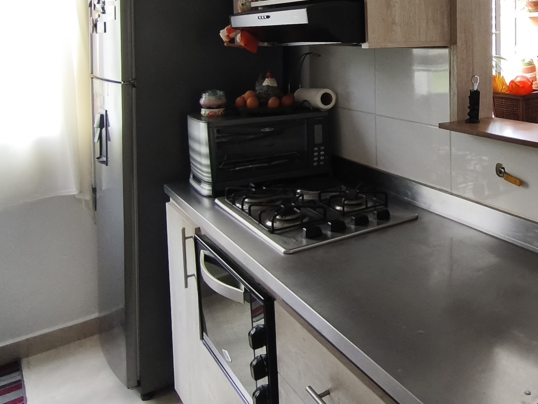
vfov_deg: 38.9
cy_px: 70
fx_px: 544
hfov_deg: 47.4
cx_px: 483
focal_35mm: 35
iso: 200
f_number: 2.2
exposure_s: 1/60
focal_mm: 1.91
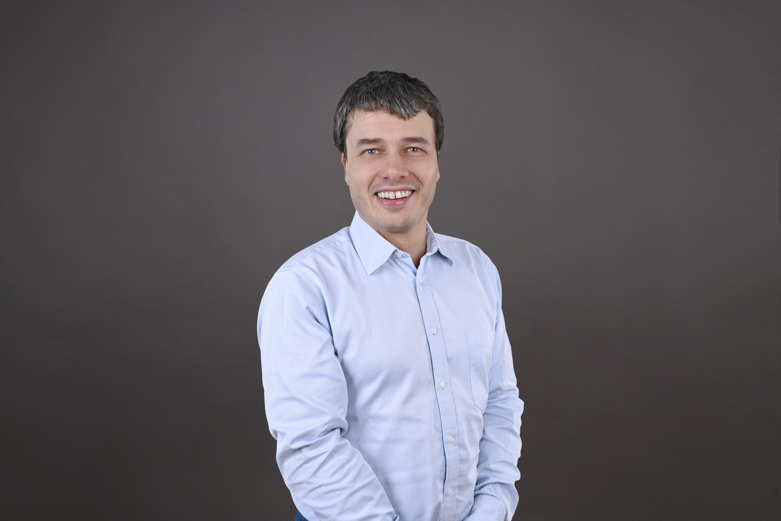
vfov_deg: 32.7
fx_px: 890
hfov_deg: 47.4
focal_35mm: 41
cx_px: 390
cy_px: 260
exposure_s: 1/160
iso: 100
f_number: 8
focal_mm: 41
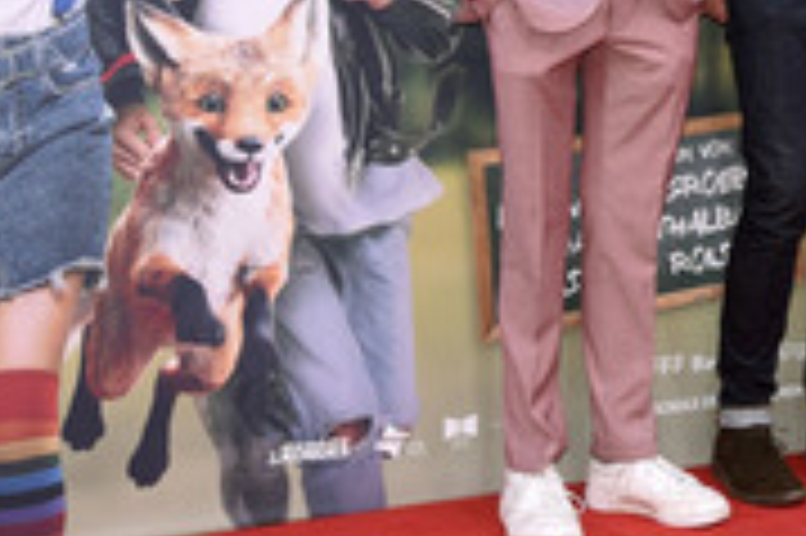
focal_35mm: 101
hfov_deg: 19.0
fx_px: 2259
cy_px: -45
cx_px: 988
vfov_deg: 13.3
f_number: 6.3
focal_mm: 40
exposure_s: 1/160
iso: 400
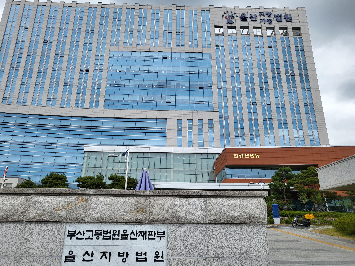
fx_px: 267
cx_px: 178
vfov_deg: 53.1
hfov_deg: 67.3
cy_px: 133
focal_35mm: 26
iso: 50
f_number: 1.8
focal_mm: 4.25
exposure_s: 1/1854
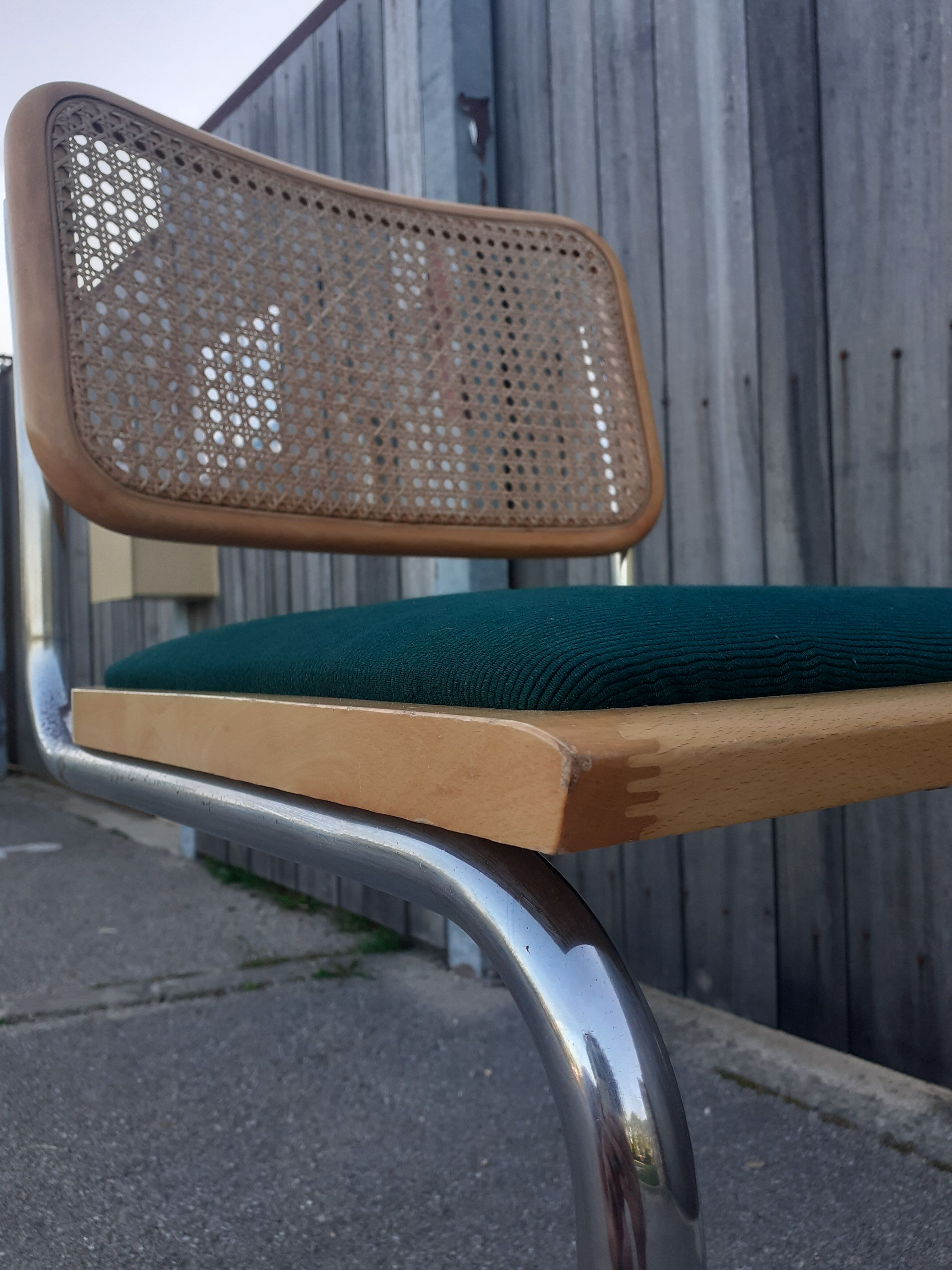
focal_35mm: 27
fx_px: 990
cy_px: 635
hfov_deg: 51.4
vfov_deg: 65.3
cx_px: 476
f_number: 1.9
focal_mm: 3.6
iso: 40
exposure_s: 1/132
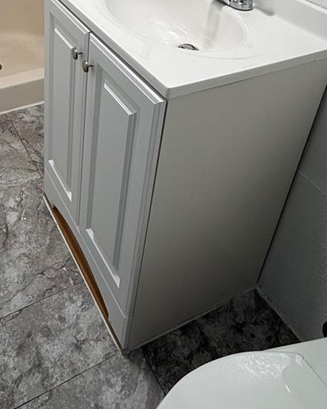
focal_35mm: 38
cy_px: 49
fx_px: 459
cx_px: 90
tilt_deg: -28.3
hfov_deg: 38.4
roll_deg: -2.3
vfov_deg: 44.1
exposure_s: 1/120
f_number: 2.2
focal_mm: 2.22
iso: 160
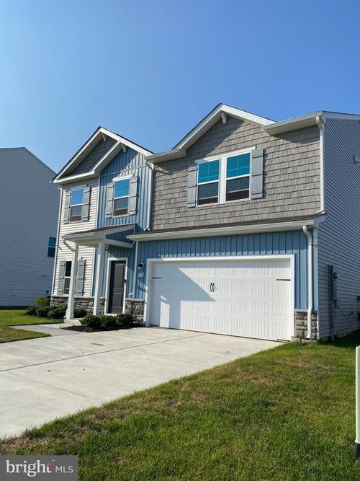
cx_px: 180
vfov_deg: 67.3
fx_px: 361
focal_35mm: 26
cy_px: 240
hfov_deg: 53.0
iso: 32
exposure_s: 1/3610
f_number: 1.8
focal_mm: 4.25
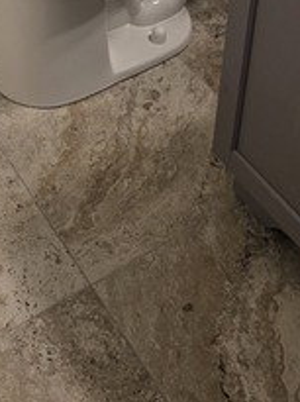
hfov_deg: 19.4
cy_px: -134
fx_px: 869
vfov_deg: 22.9
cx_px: 69
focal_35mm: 75
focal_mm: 6.3
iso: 100
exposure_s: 1/120
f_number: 1.7
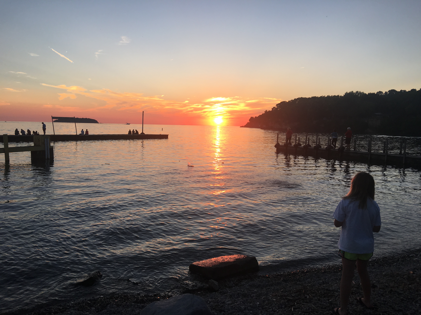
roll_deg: -2.3
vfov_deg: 48.2
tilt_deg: -4.9
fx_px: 353
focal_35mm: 29
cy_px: 158
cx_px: 210
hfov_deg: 61.7
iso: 25
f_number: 2.2
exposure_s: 1/295
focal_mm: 4.15
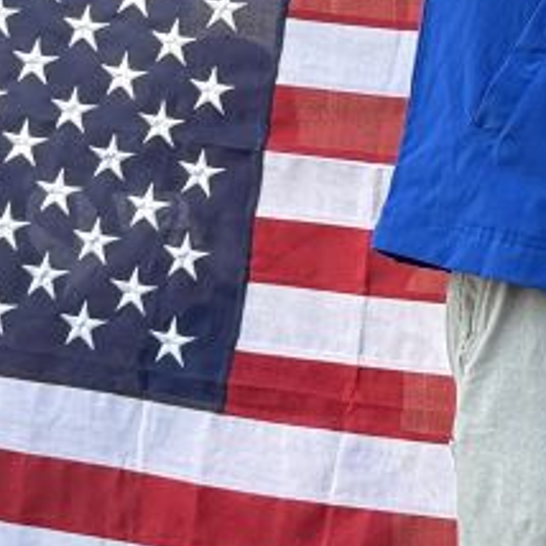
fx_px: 3569
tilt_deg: +4.7
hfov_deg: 8.3
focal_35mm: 200
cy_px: -380
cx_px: 1112
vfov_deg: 8.5
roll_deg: +0.8
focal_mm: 6.76
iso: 80
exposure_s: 1/1027
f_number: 1.78
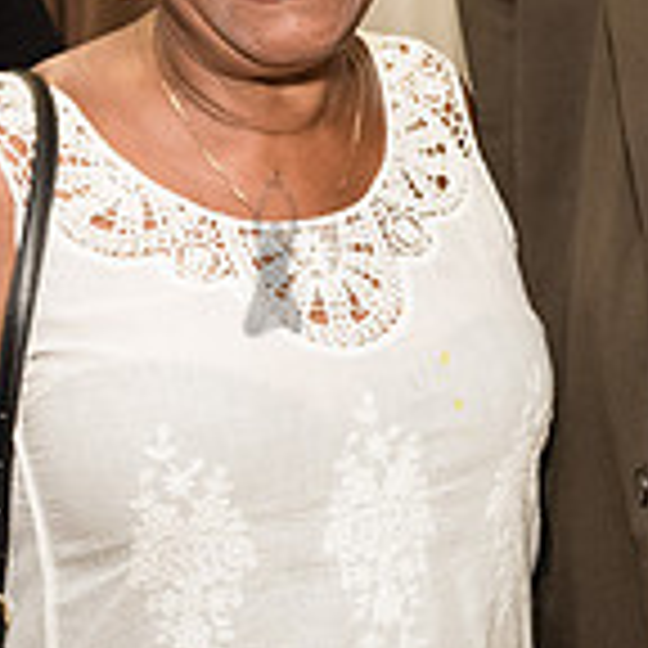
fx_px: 2097
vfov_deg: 17.1
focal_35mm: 99
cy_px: -47
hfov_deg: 16.6
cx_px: 842
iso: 2000
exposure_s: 1/320
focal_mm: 24
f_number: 3.5
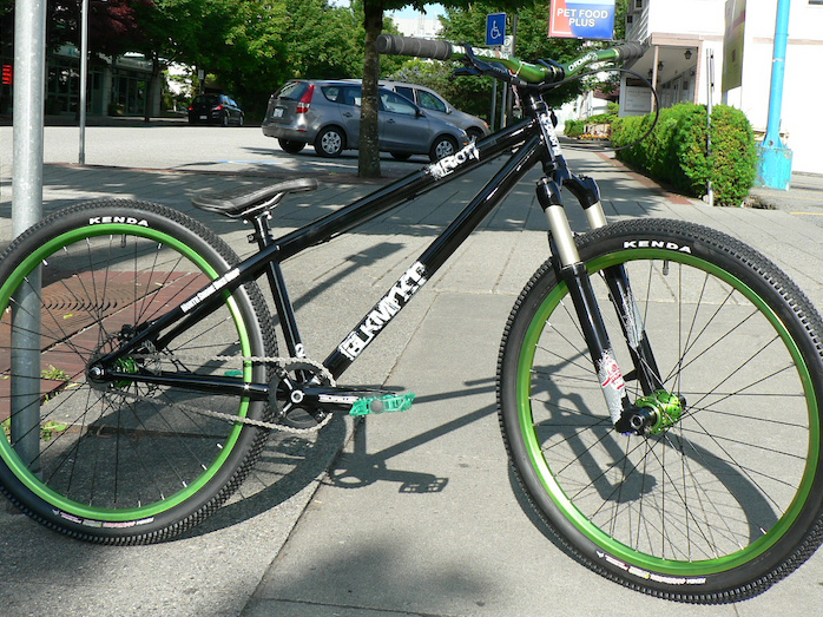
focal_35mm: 47
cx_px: 395
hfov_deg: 40.4
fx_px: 1117
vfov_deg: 30.8
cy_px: 267
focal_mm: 7
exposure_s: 1/320
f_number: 4
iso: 64
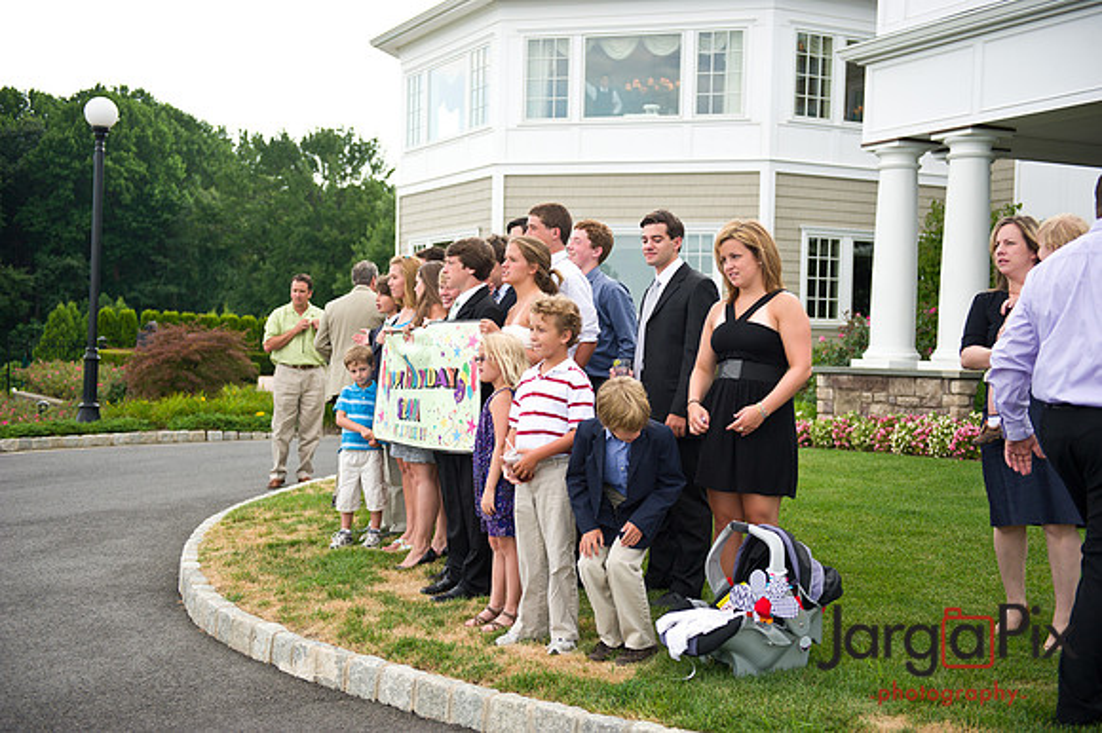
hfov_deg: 41.1
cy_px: 366
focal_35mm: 48
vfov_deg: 28.0
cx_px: 551
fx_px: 1468
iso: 200
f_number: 3.2
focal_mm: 48
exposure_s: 1/400
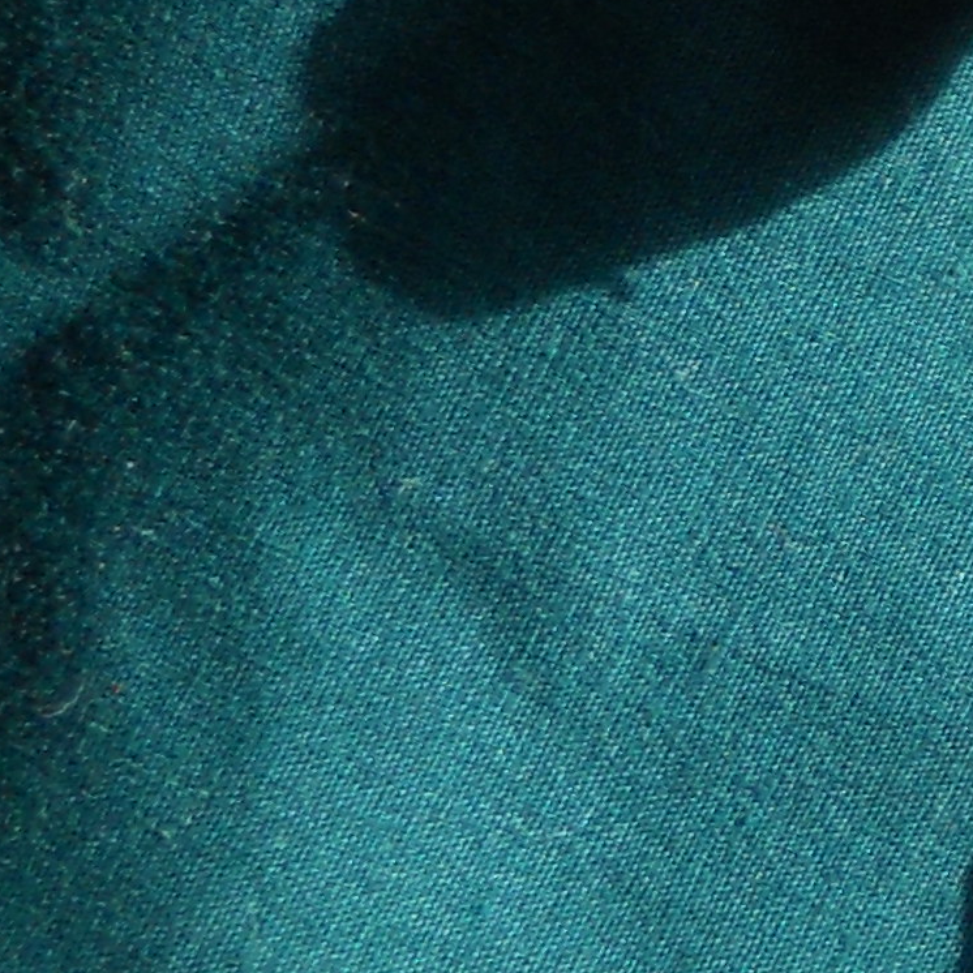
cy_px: -367
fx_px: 4071
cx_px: 2572
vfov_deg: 13.1
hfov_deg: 10.8
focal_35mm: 128
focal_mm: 4.9
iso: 80
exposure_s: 1/100
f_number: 3.2
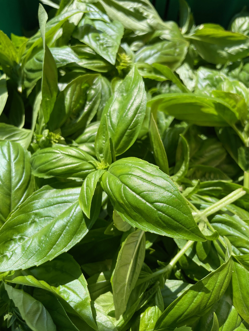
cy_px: 166
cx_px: 124
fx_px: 249
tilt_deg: -59.0
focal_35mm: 26
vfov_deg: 67.3
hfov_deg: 53.1
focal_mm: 4.2
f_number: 1.6
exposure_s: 1/2020
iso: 32
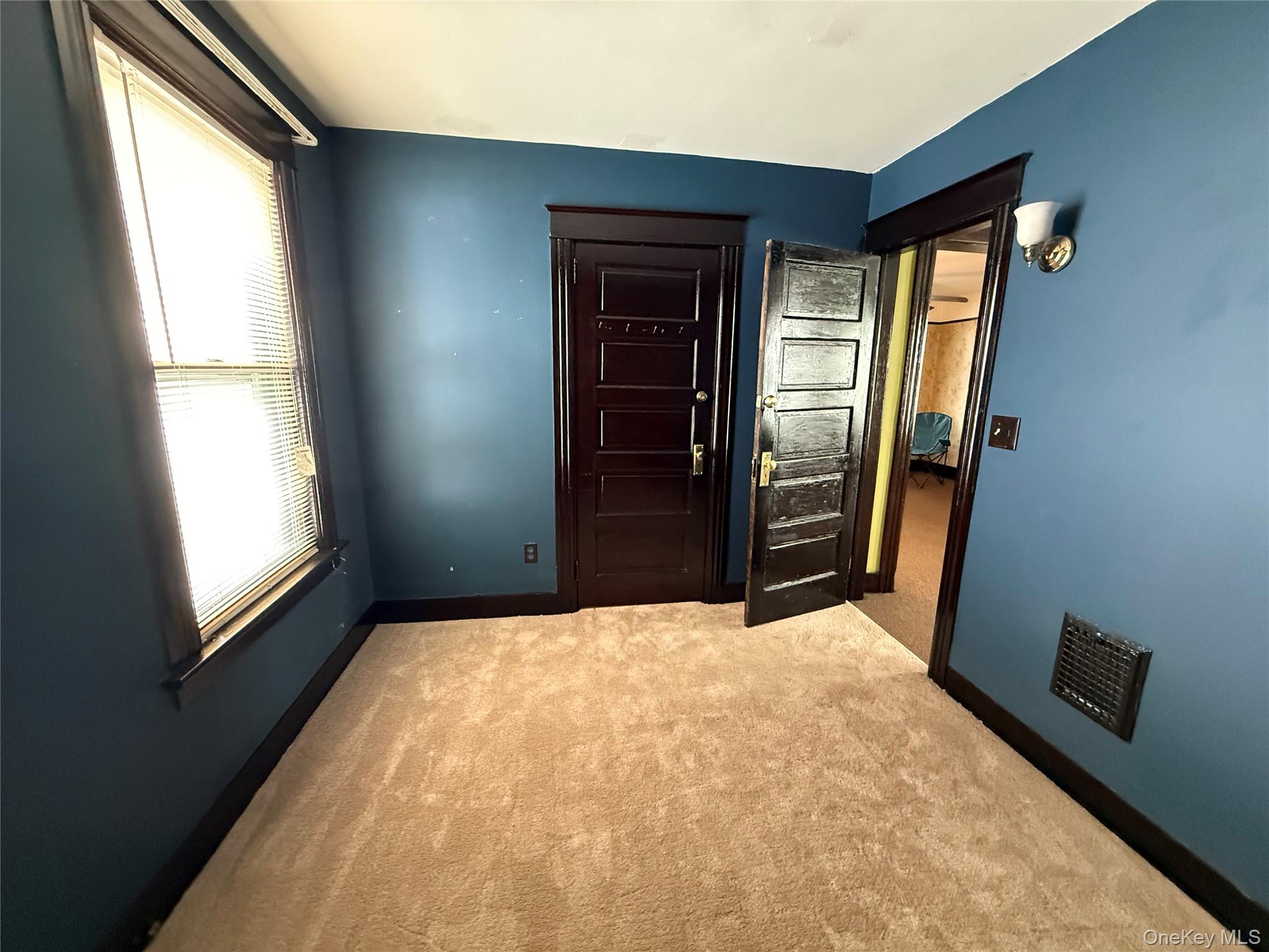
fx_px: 513
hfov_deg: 102.1
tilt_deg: -9.4
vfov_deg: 85.7
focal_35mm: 14
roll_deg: -0.1
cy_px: 476
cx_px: 634
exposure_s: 1/60
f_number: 2.2
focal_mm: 2.22
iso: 800
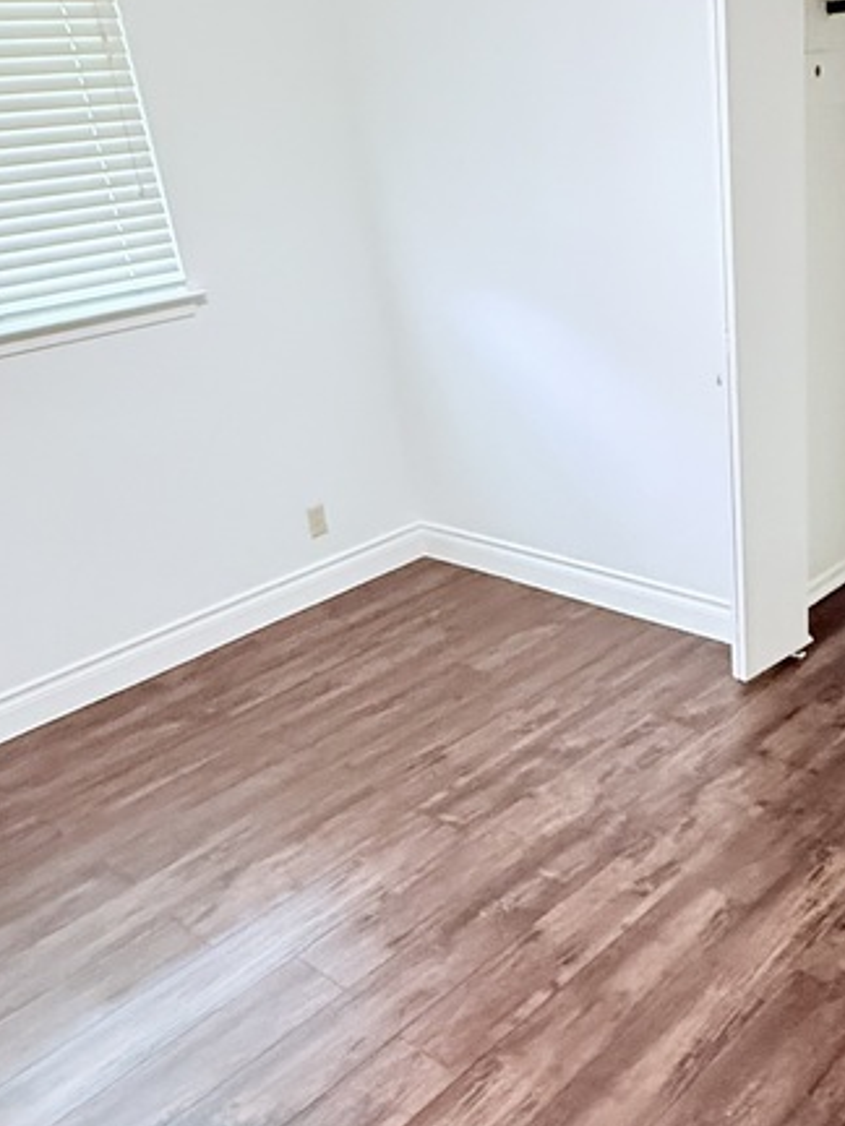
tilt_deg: -24.5
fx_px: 1139
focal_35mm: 35
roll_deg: +4.4
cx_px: 608
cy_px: 633
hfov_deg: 39.8
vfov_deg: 52.5
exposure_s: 1/60
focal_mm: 2.22
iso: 1000
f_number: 2.2
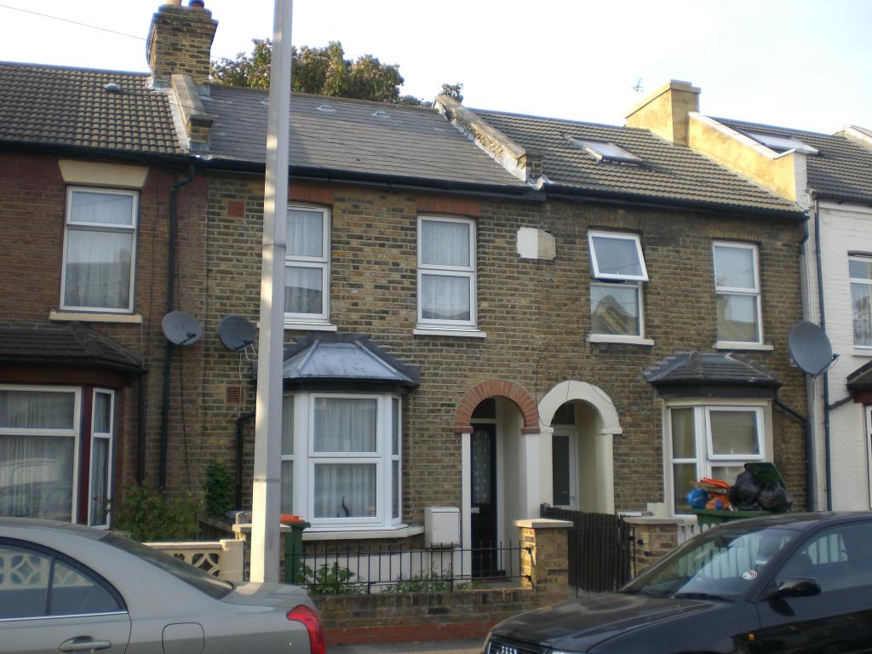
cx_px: 436
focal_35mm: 38
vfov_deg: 37.7
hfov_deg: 49.0
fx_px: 957
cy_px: 327
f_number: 3.1
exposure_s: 1/250
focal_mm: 6.3
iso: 50
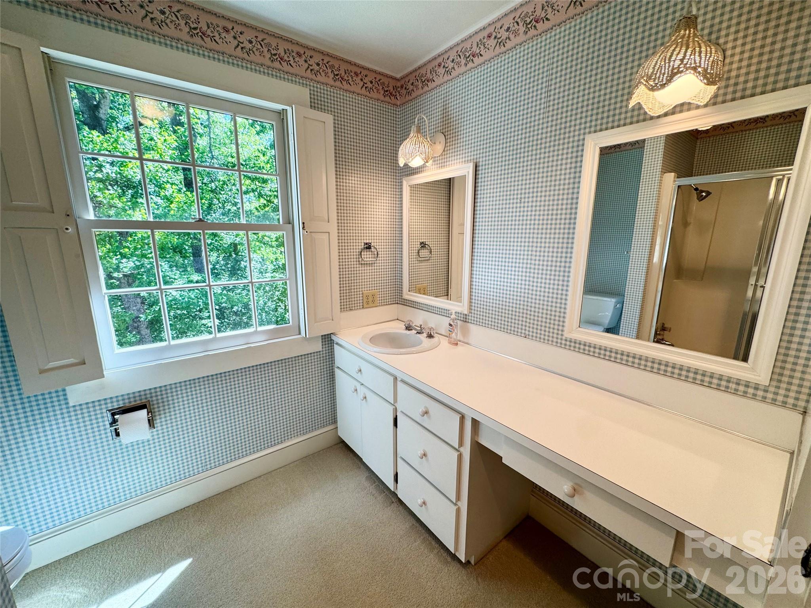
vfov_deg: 85.7
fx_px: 328
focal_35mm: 14
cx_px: 406
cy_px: 304
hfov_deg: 102.1
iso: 64
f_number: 2.2
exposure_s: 1/120
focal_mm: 2.22
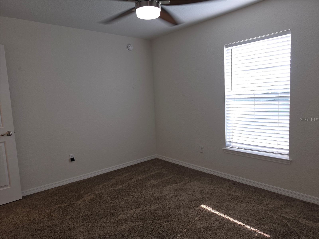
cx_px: 160
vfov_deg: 58.9
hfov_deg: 73.9
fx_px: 212
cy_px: 120
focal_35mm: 23
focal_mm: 6.5
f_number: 1.4
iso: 25
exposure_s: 1/60
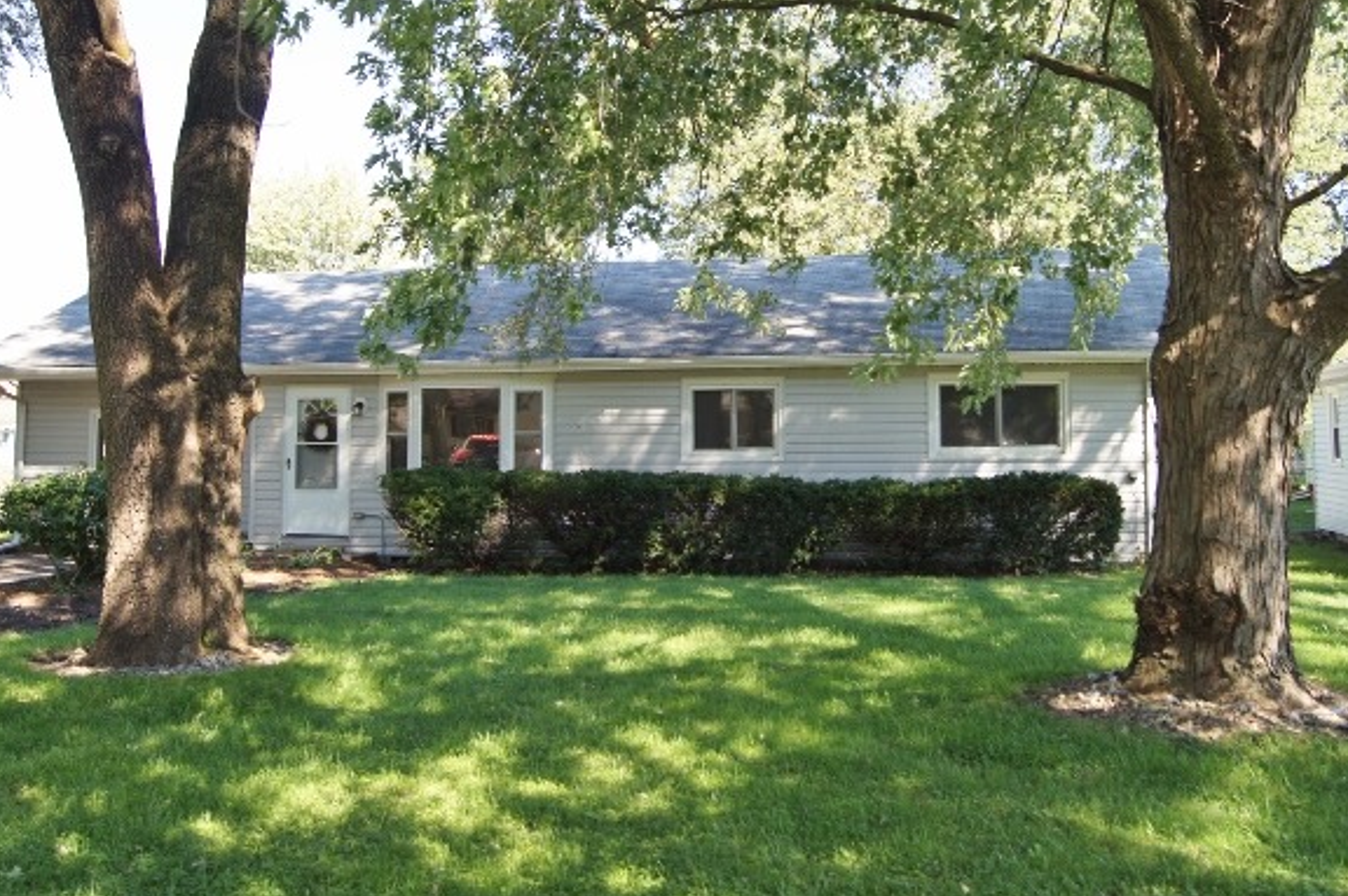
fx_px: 1496
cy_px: 406
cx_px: 695
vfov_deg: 33.3
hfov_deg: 48.5
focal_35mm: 40
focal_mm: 24
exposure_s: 1/100
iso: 100
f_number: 5.6
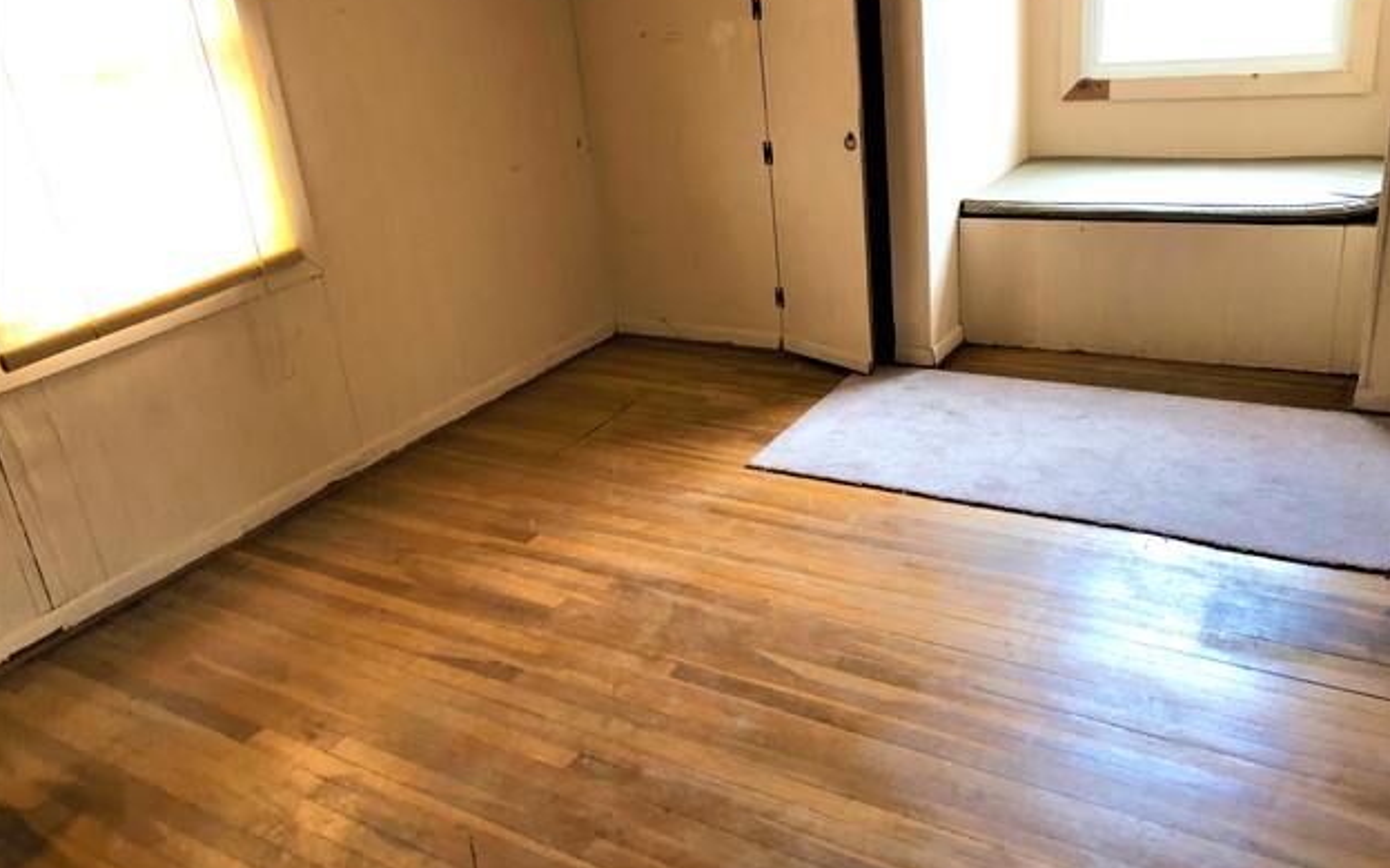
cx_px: 692
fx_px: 1136
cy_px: 422
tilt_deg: -21.0
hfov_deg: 62.9
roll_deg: +6.8
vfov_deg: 41.8
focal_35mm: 30
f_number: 1.8
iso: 50
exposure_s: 1/15
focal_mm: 3.99
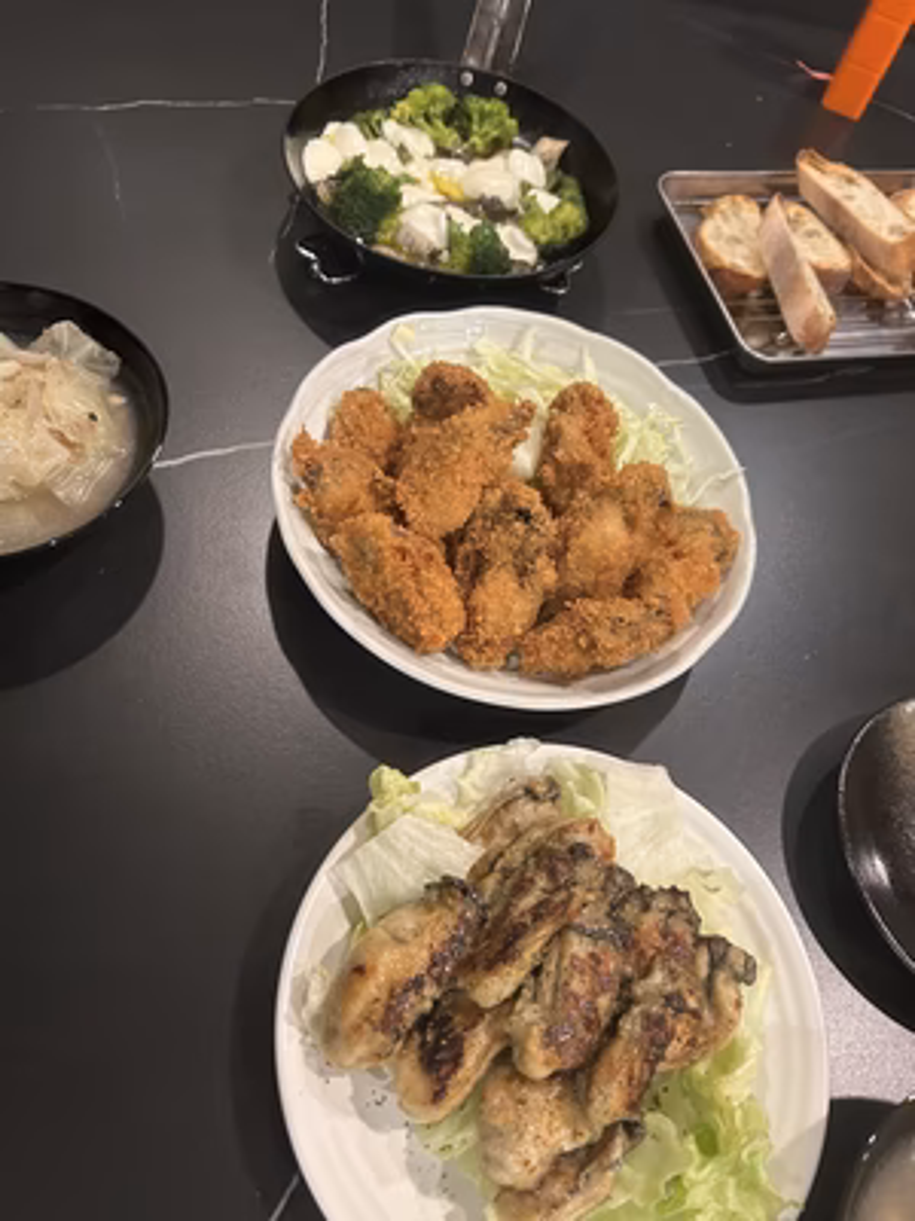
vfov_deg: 67.3
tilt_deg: -56.7
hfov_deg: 53.1
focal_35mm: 26
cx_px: 458
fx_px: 916
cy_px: 610
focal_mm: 5.7
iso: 400
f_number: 1.5
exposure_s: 1/60
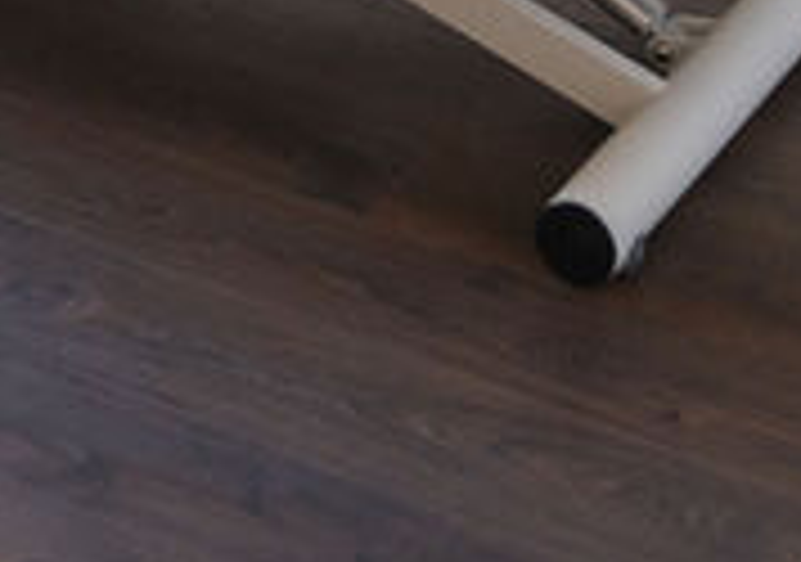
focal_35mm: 150
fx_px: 3393
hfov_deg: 13.4
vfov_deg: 8.4
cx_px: 267
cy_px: -937
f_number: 2.8
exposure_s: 1/100
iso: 640
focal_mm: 24
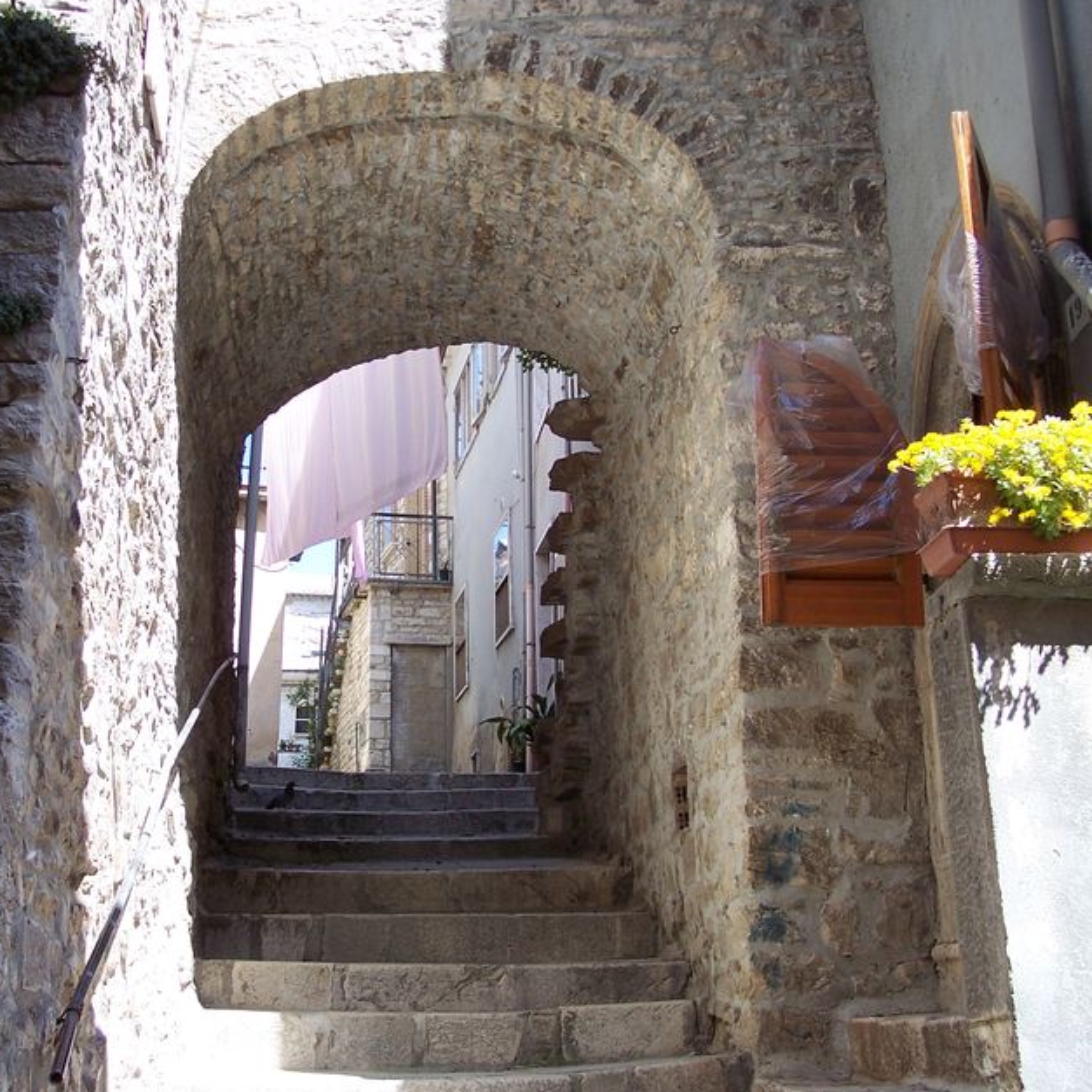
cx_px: 536
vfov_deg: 36.0
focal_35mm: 47
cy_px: 479
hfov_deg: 36.1
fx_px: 1677
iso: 100
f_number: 3.4
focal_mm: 8
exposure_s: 1/250
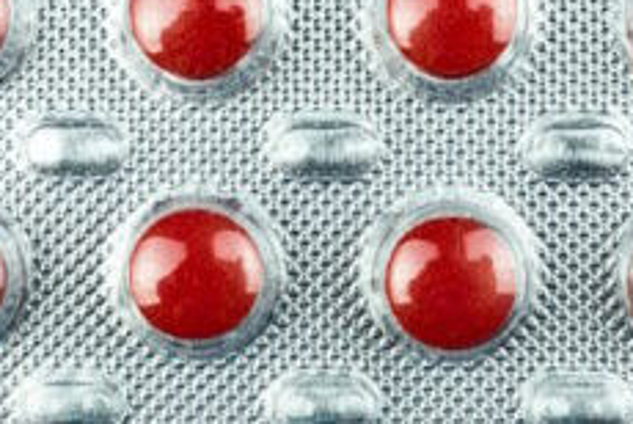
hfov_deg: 19.4
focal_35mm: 105
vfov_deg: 13.1
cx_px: 326
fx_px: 1849
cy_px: 151
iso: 320
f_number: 7.1
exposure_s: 1/80
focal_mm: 30
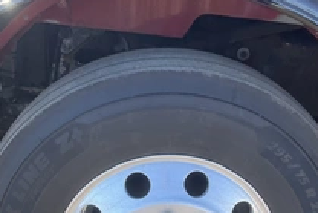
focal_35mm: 58
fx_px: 513
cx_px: 170
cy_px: 224
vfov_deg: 22.3
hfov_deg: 34.4
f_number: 1.8
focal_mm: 3
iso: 25
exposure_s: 1/277
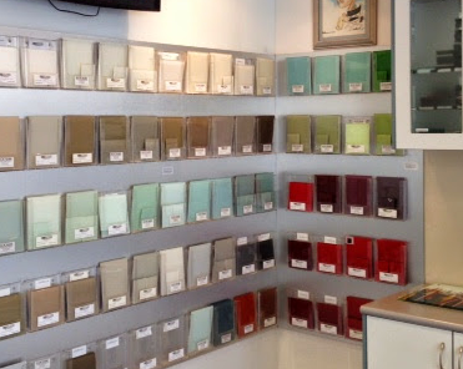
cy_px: 142
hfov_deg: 32.0
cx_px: 227
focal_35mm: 59
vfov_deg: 25.7
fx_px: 808
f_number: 2.4
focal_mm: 4.28
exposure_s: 1/60
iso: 64
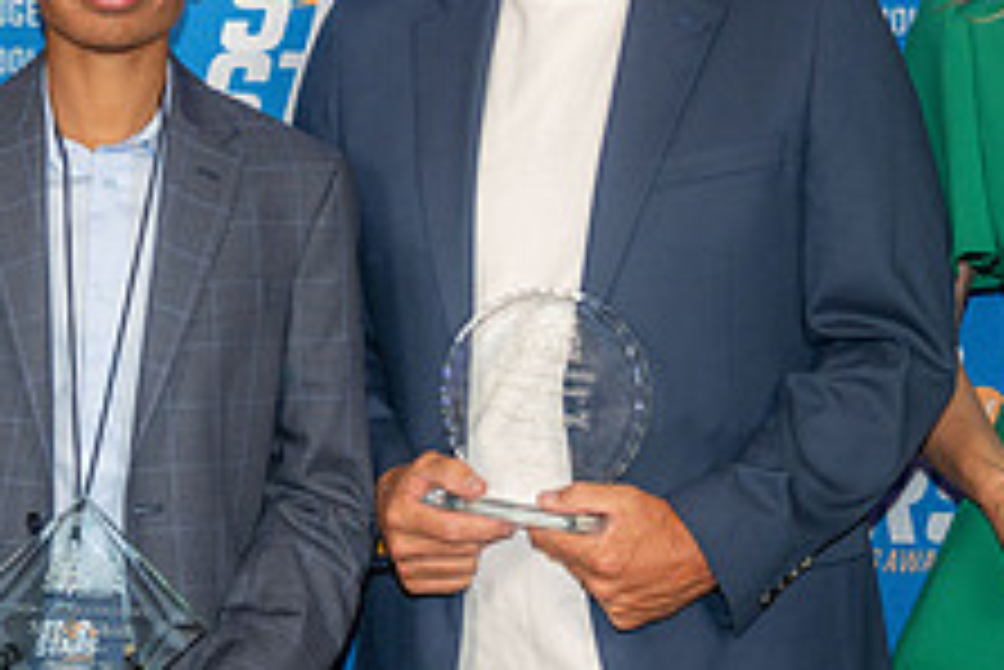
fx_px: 3488
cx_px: 387
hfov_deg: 16.4
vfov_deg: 11.0
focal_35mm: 125
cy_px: 250
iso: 320
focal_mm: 48
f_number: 3.2
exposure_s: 1/160
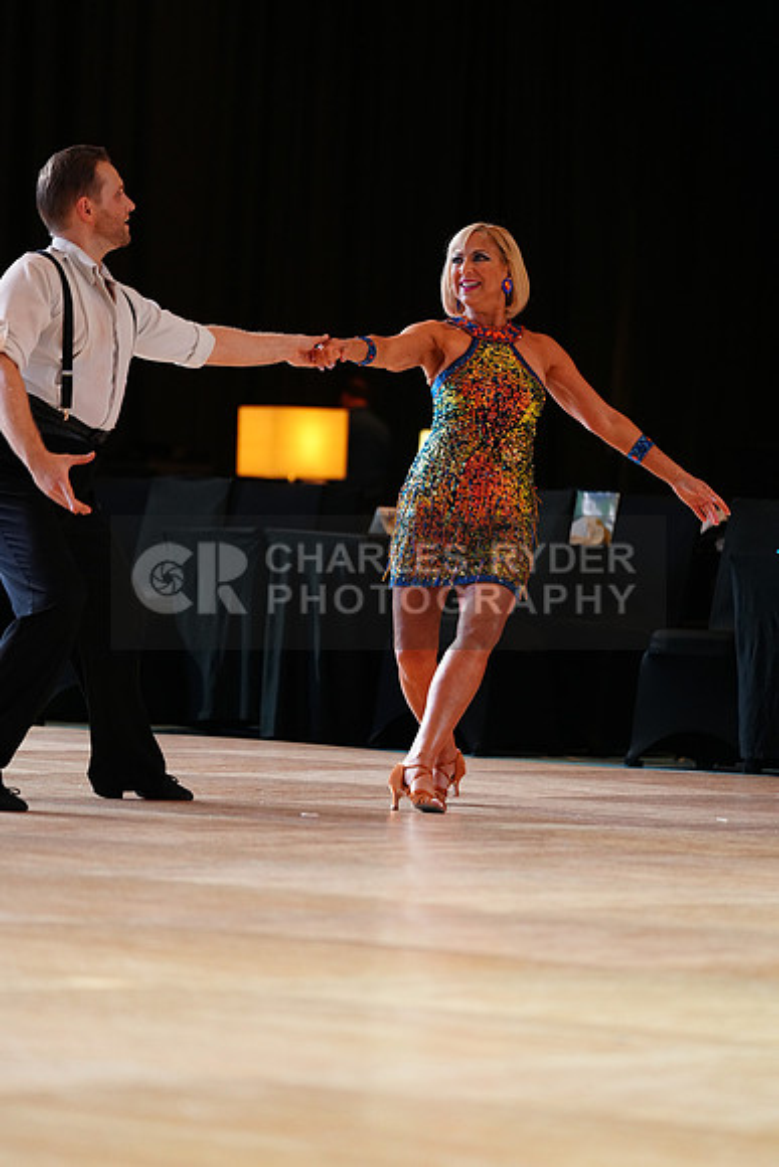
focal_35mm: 200
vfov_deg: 10.3
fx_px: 6487
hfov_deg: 6.9
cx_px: 390
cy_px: 584
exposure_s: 1/250
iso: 2500
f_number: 4
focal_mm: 200
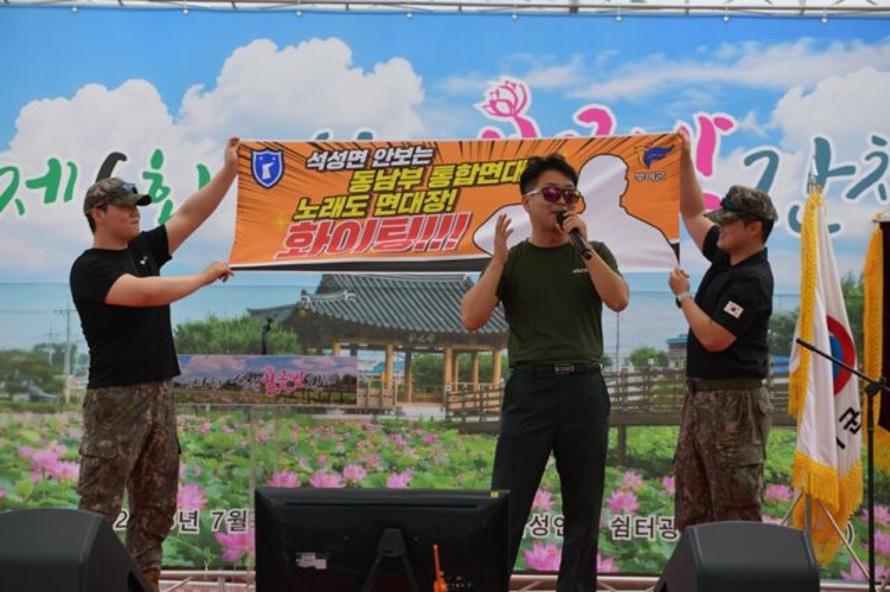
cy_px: 296
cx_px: 445
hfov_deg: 16.8
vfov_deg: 11.2
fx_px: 3014
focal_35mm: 122
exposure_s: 1/400
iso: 100
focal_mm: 122
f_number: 4.5
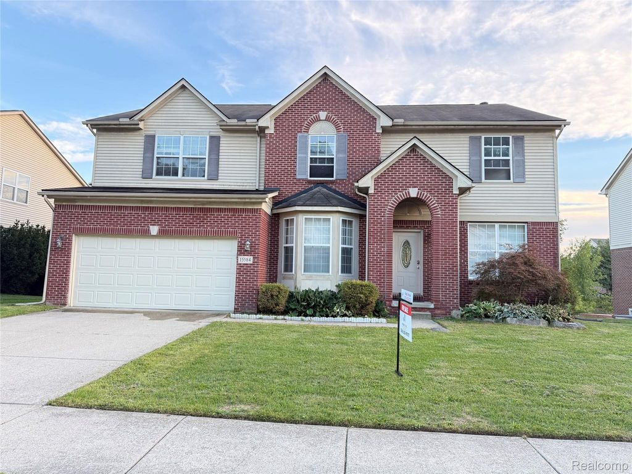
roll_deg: -1.7
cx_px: 316
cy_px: 237
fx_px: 438
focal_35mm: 24
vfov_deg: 56.8
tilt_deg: +5.9
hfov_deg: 71.6
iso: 160
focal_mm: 6.76
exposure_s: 1/125
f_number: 1.78
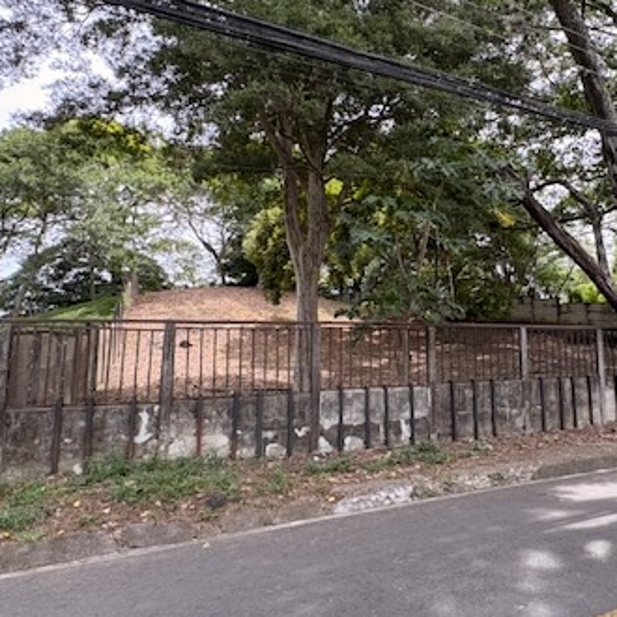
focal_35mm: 24
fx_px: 484
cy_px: 299
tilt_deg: +4.8
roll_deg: +0.8
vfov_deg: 65.0
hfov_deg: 62.9
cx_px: 424
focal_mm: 2.22
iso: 64
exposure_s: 1/207
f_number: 2.2
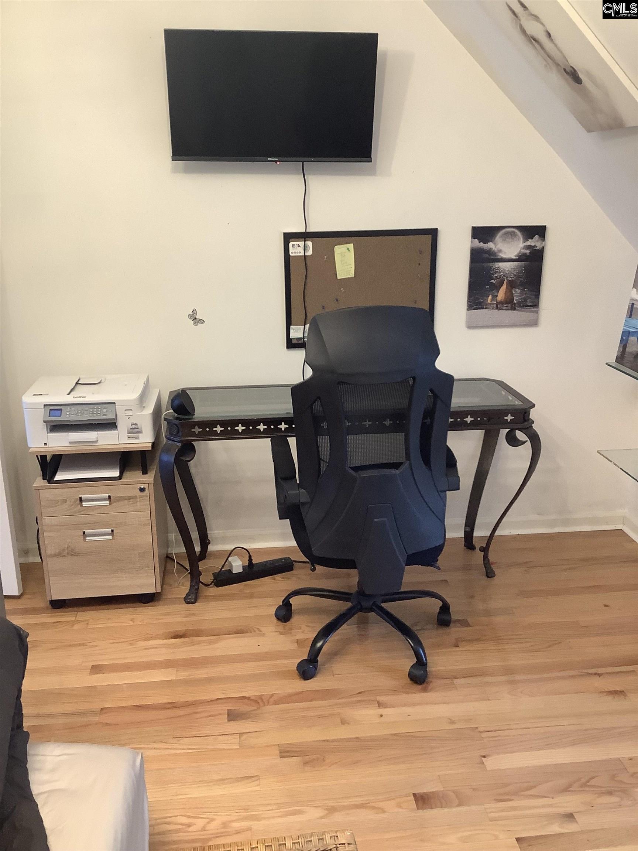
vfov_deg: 58.4
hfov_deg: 45.4
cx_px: 319
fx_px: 762
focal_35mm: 31
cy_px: 426
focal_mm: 3.3
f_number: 2.4
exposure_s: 1/50
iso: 125
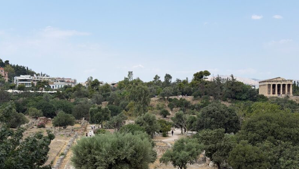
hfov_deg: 39.2
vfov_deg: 22.6
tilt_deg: -2.4
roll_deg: +0.5
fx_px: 420
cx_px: 150
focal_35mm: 53
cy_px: 102
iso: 64
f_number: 1.78
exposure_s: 1/5587
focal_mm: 6.76
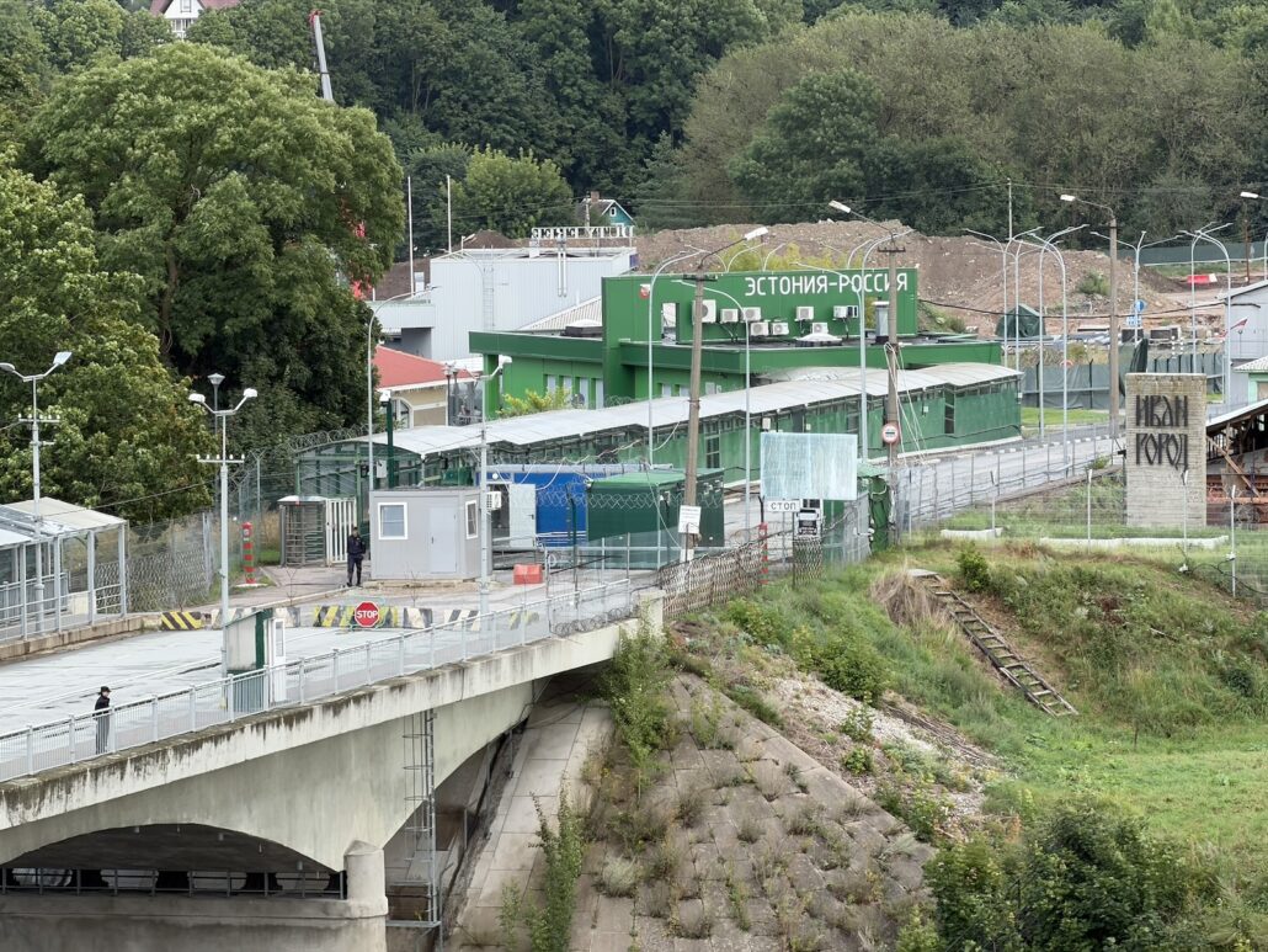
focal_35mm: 200
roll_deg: +1.0
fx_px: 7328
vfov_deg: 7.4
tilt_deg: -3.8
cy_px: 476
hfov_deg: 9.9
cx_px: 634
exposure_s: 1/276
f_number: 2.8
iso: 50
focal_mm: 16.89
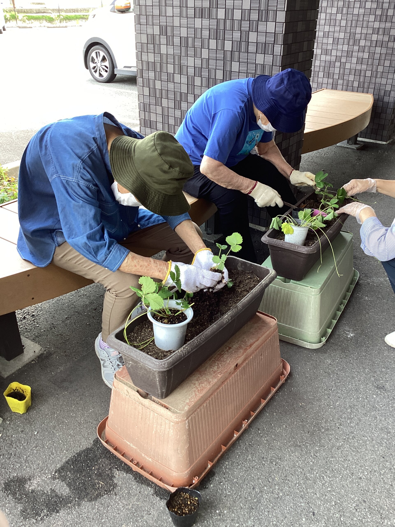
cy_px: 264
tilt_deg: -29.4
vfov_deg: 58.4
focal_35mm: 31
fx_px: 472
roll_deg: -1.3
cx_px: 198
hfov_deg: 45.4
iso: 64
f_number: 2.4
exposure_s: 1/100
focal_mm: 3.3
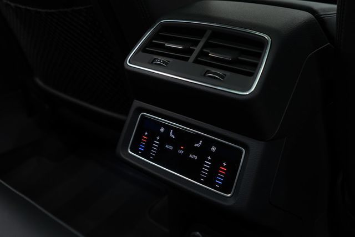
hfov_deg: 46.4
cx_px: 178
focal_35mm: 42
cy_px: 118
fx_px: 414
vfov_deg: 31.9
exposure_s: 1/40
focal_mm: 28
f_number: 3.2
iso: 640
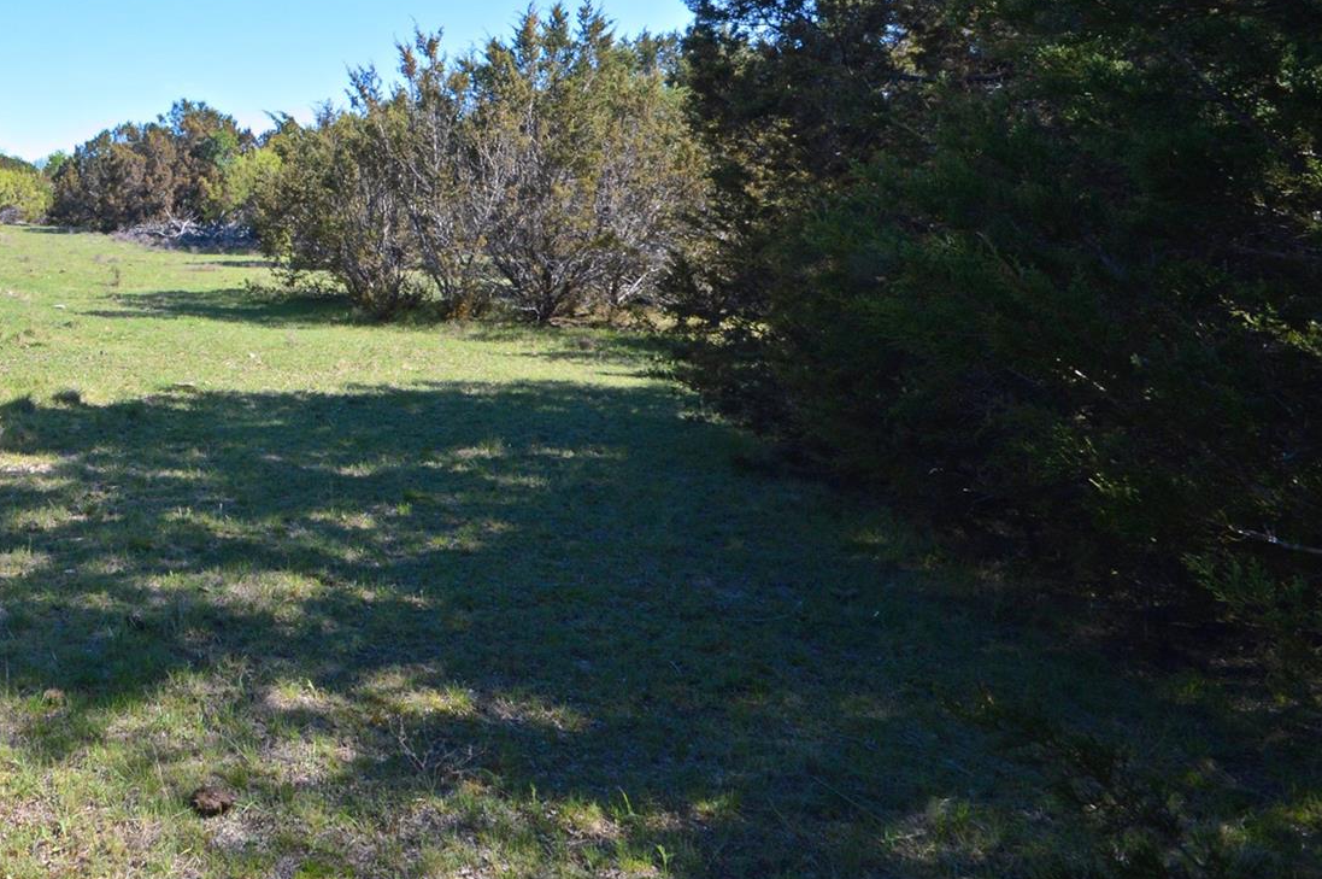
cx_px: 127
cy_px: 130
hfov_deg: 56.4
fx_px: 1027
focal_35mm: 28
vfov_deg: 43.3
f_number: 16
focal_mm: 10
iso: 200
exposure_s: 1/25
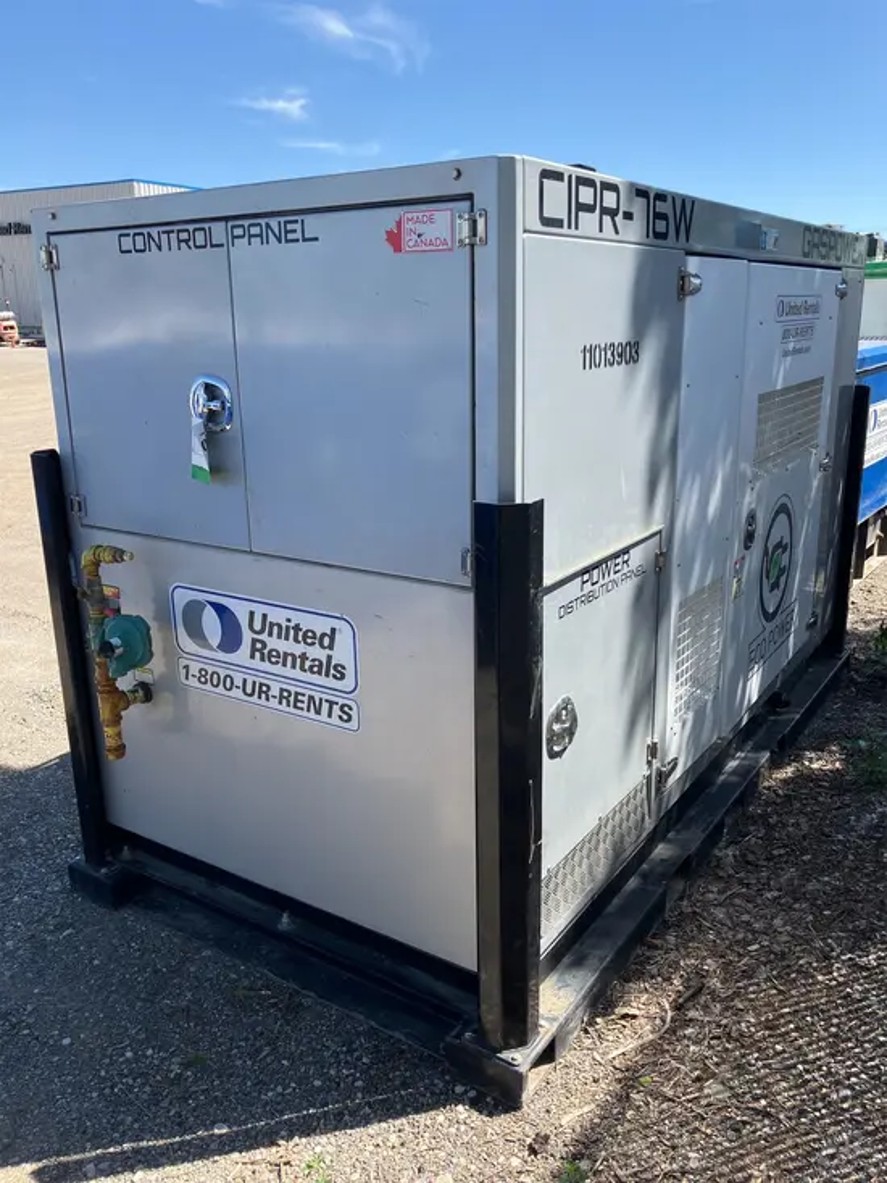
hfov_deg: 49.8
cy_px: 592
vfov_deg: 63.4
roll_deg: -0.5
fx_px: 956
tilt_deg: -14.7
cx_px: 444
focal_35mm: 28
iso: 32
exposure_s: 1/934
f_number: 1.8
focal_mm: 3.99
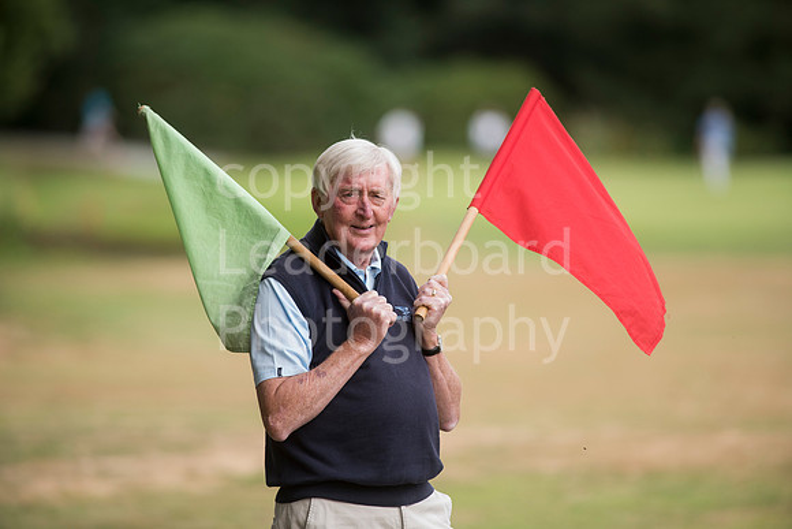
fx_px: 6601
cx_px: 396
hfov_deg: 6.9
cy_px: 264
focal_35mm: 300
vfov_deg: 4.6
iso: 800
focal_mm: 300
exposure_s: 1/3200
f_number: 4
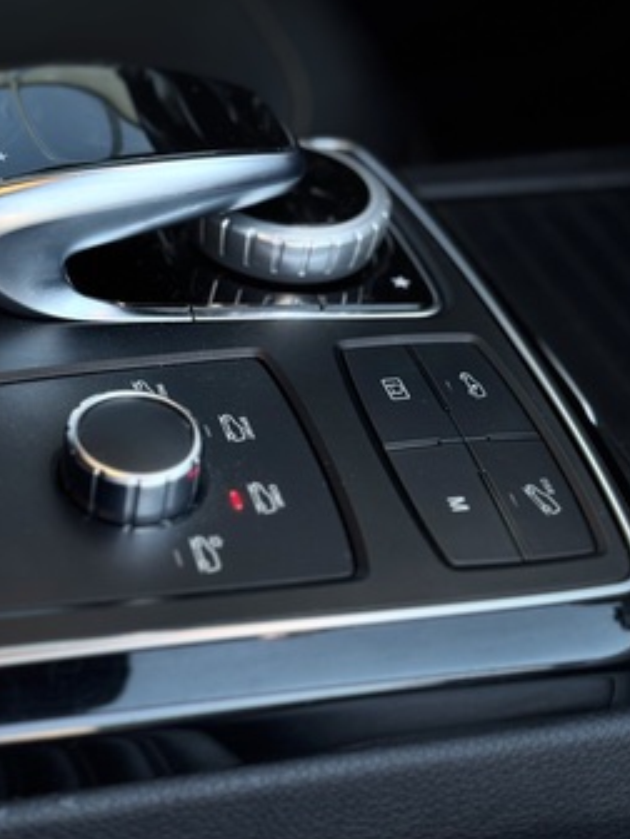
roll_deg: +3.1
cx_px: 264
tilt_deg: -40.2
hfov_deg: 21.6
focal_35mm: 68
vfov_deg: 28.5
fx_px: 1650
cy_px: 372
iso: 100
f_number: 1.78
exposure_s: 1/101
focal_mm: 6.76
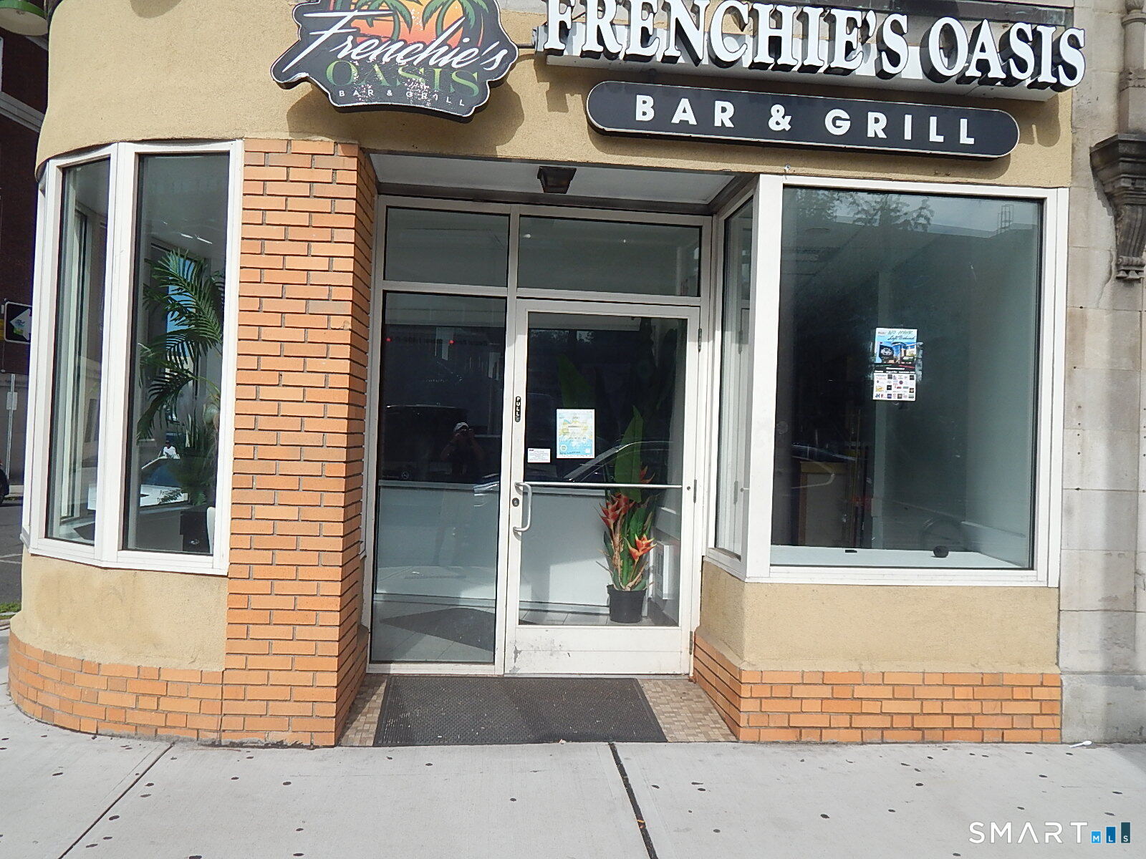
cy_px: 430
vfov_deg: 49.7
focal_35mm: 28
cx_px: 573
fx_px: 927
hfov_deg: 63.4
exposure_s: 1/640
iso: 125
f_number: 6.3
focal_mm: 5.1
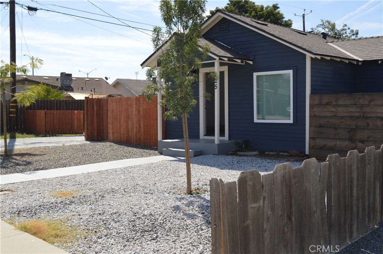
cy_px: 127
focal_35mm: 39
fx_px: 414
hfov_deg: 49.6
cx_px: 192
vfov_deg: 34.1
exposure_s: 1/200
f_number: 7.1
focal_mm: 26
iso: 100
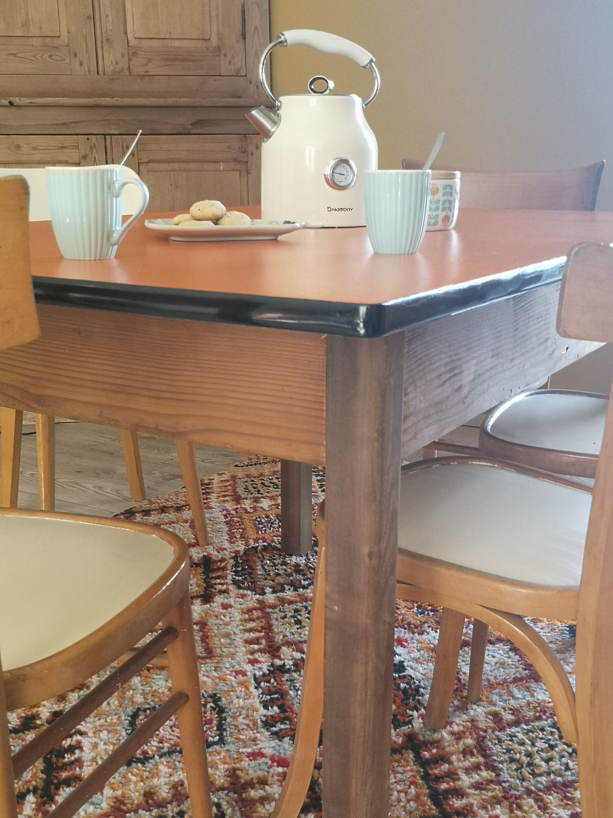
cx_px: 319
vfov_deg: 45.4
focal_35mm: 41
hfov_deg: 35.1
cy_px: 503
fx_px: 968
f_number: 1.8
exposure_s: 1/50
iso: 125
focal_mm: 5.58
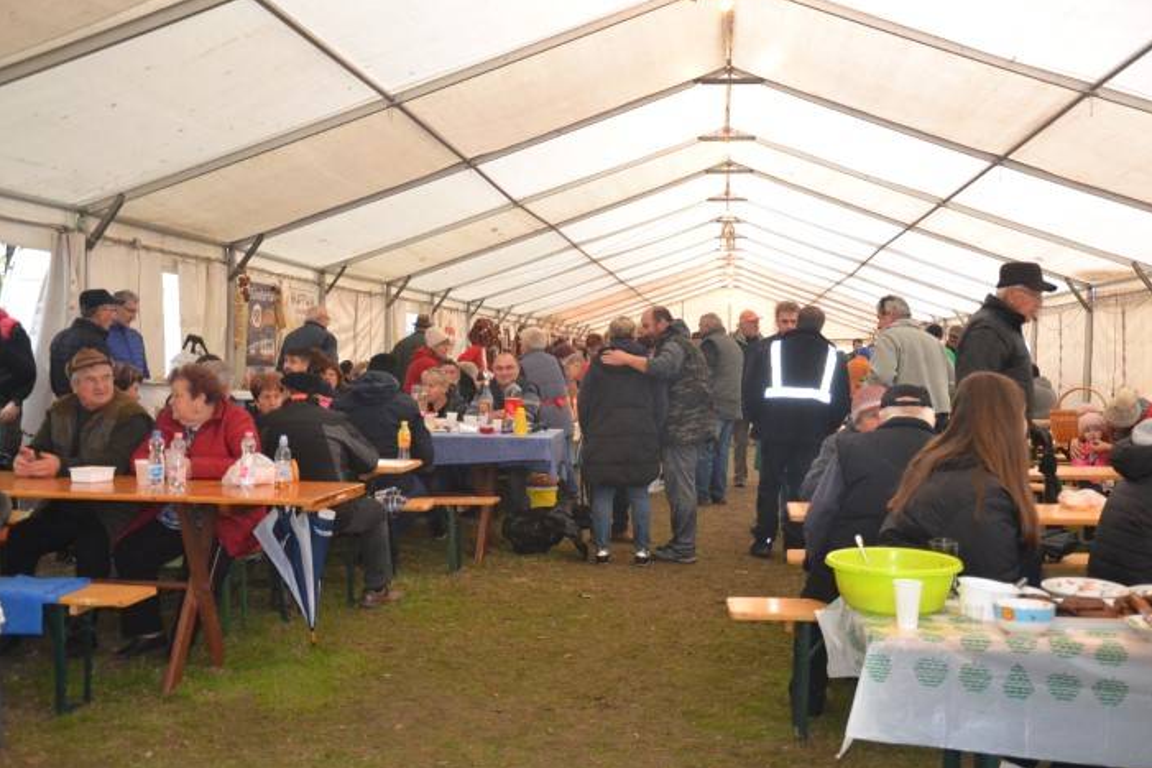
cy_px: 380
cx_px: 564
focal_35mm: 39
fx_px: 1232
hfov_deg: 50.1
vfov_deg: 34.6
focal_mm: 25
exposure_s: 1/60
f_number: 4
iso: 2000
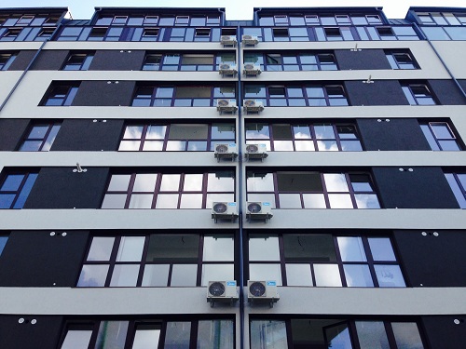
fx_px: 444
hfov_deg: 55.4
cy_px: 174
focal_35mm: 33
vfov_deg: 42.9
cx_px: 233
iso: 50
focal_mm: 4.12
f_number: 2.4
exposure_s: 1/559
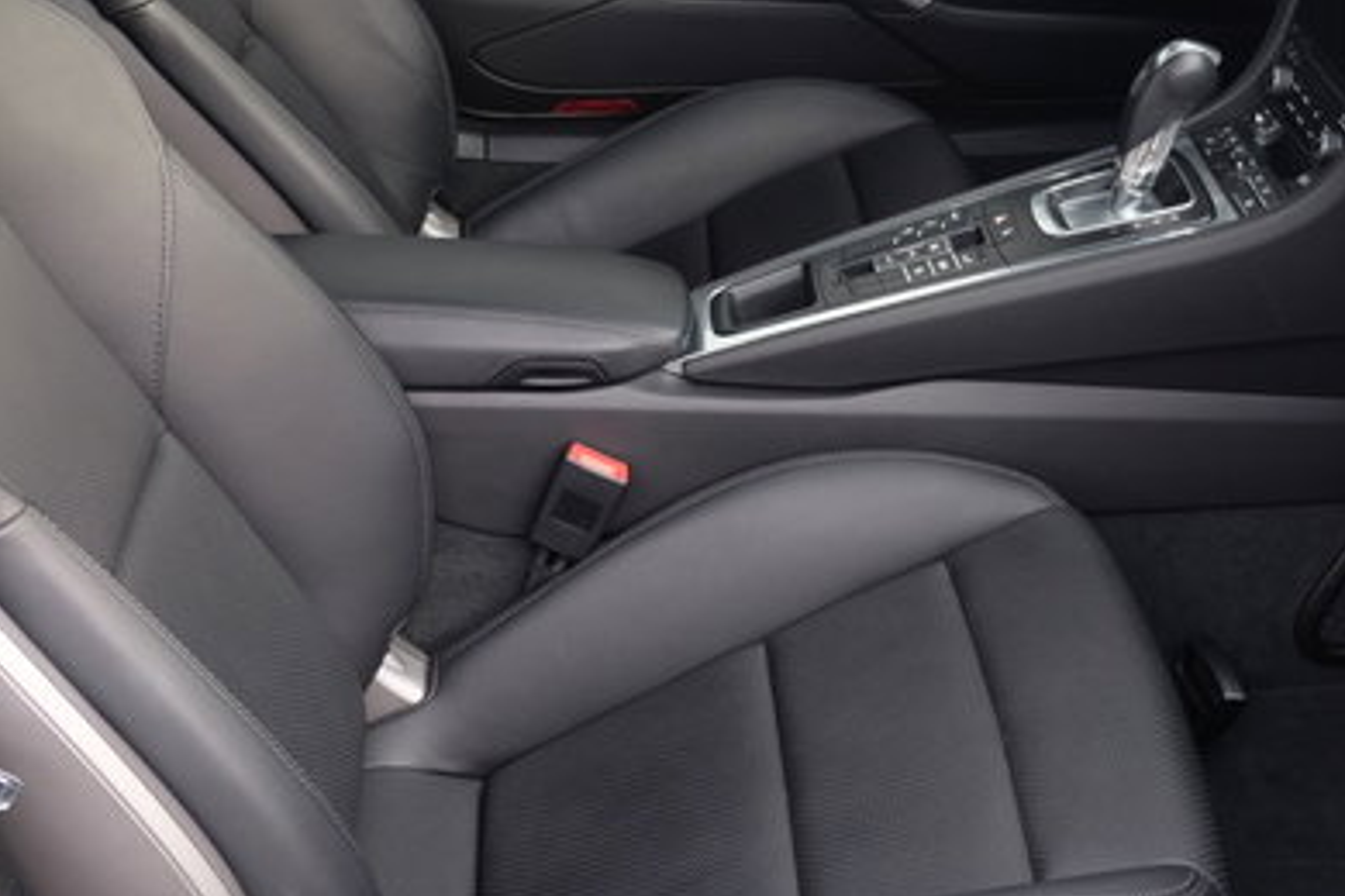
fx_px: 2279
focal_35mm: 61
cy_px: 272
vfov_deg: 22.1
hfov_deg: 32.6
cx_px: 879
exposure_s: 1/60
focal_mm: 20.5
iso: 200
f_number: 3.2
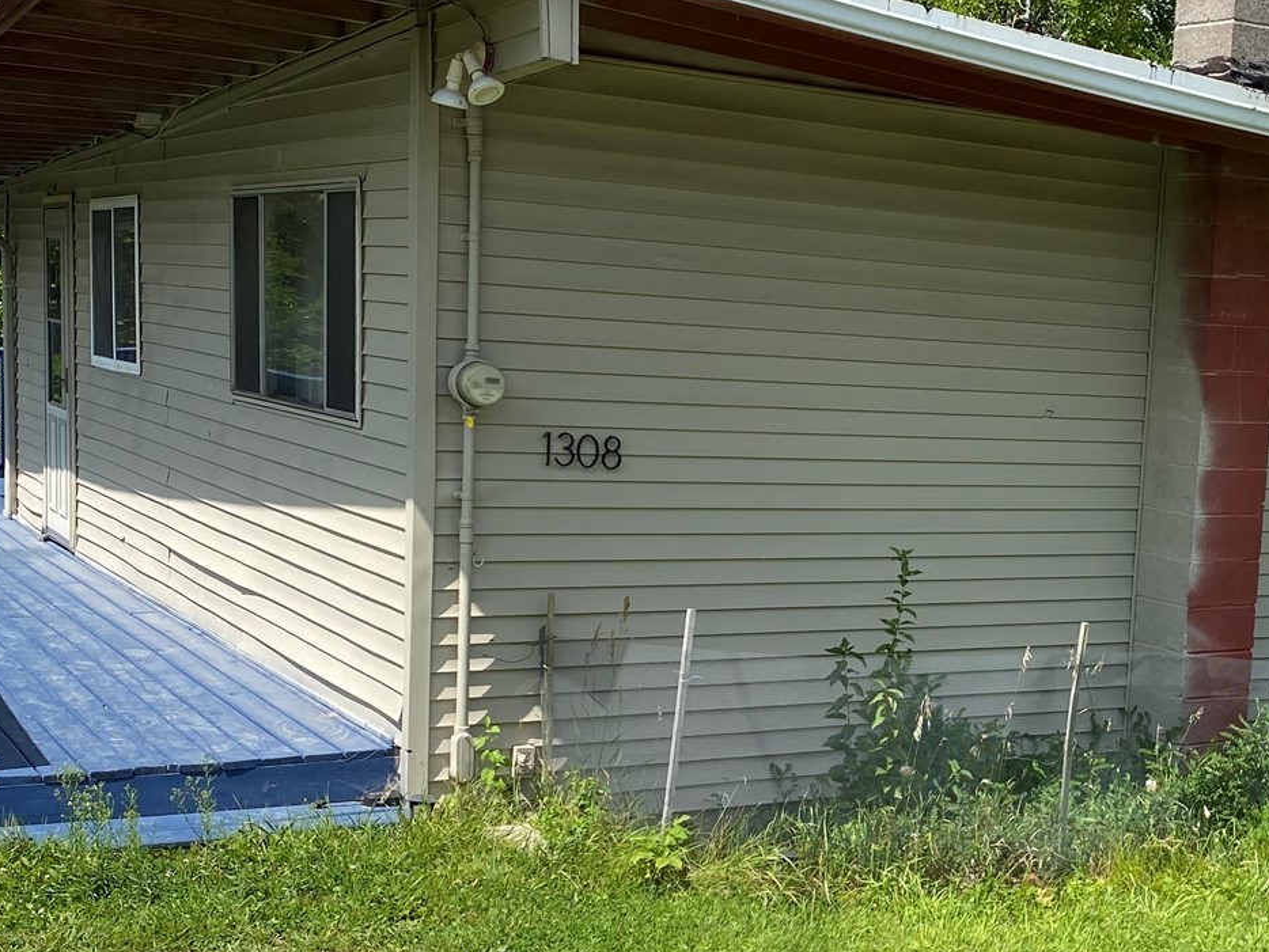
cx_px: 1048
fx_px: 2090
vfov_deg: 25.6
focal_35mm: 57
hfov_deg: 32.7
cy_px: 618
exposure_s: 1/2141
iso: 32
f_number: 1.8
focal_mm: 4.25
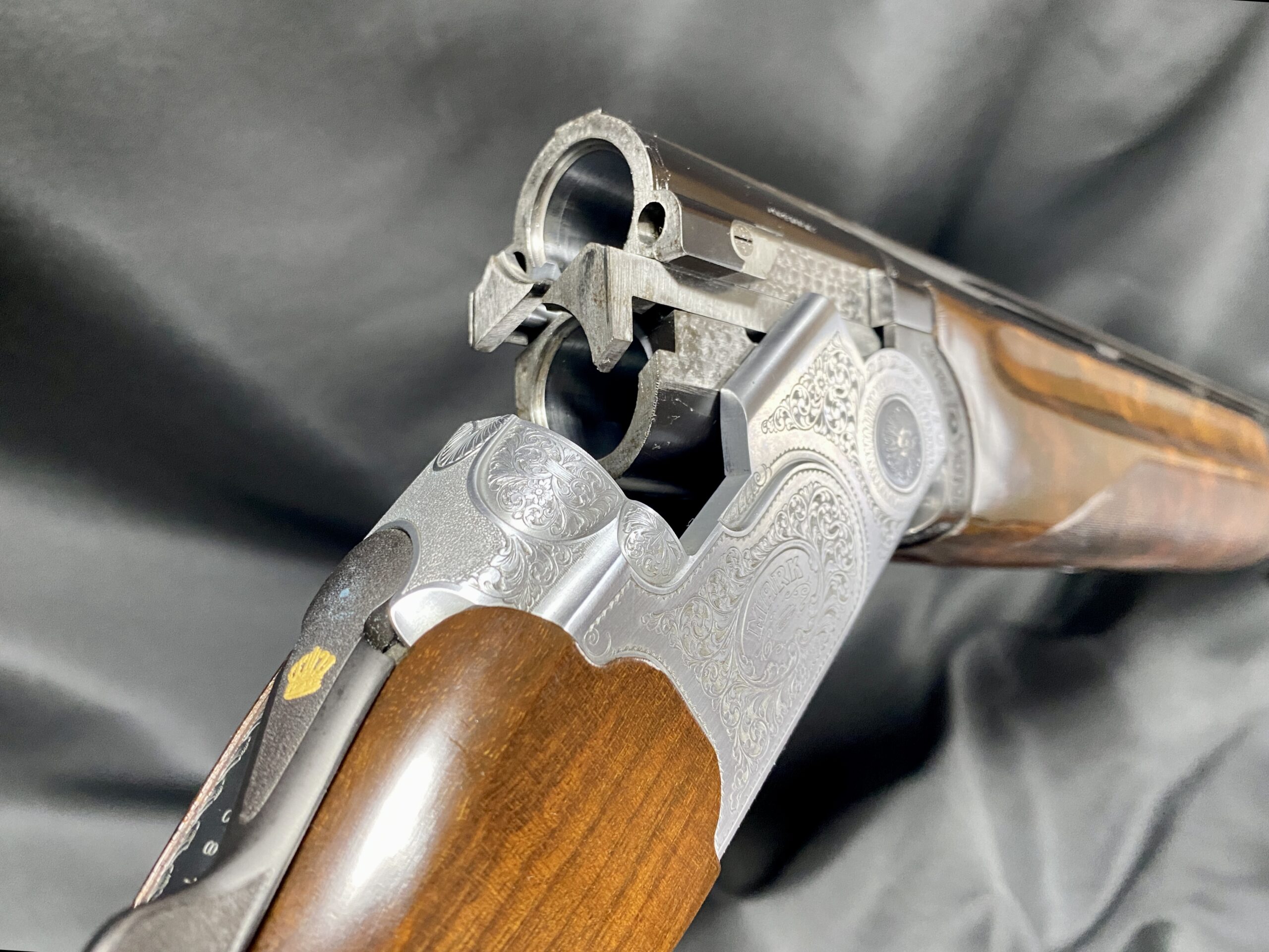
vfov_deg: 53.1
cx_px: 634
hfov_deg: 67.3
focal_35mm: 26
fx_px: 953
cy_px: 476
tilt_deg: -44.0
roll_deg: +3.0
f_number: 1.8
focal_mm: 4.25
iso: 320
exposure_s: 1/60
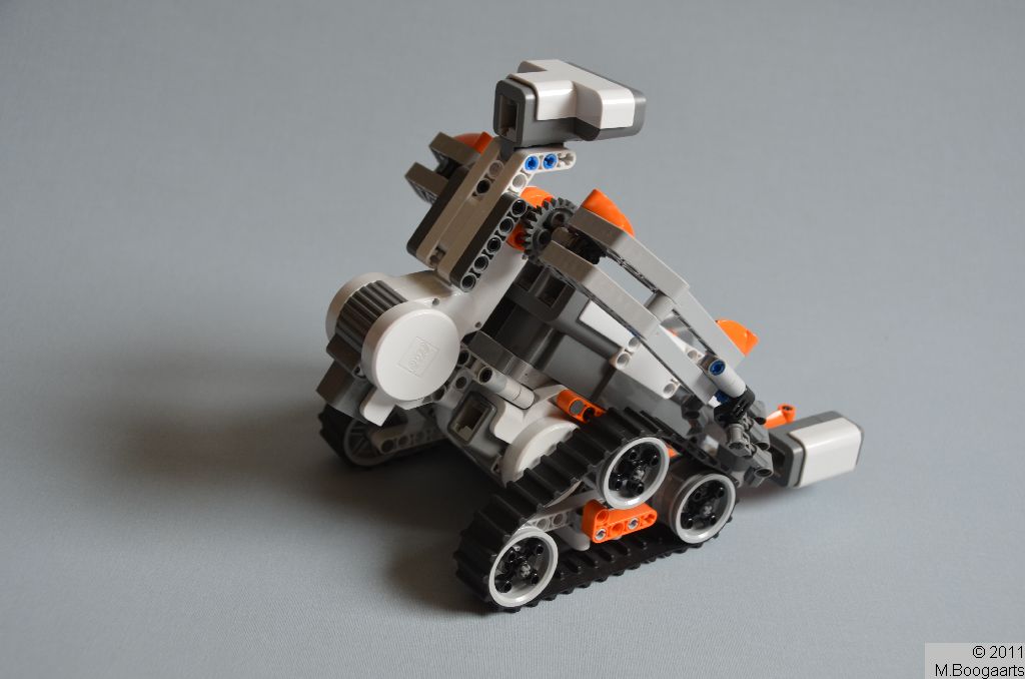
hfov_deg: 41.2
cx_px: 512
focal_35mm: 48
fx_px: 1364
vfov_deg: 27.9
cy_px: 340
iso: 220
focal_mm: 32
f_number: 5.6
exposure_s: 1/125
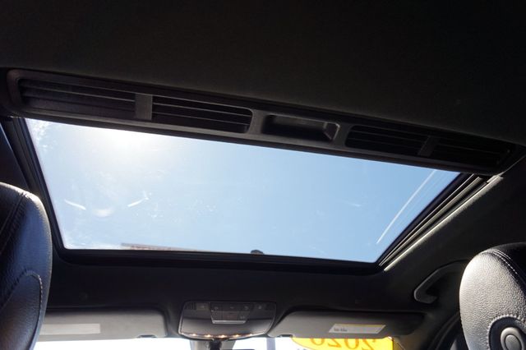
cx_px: 263
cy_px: 175
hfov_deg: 73.8
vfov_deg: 53.1
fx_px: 350
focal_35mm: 24
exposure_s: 1/80
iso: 100
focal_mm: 16
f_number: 4.5
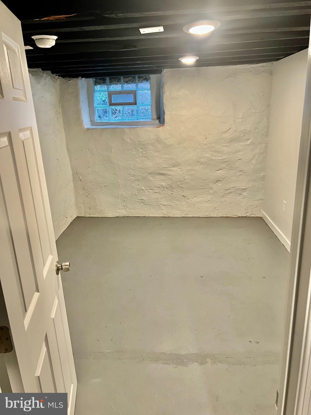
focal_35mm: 26
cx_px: 156
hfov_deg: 53.1
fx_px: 311
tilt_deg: -17.1
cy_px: 208
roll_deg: +3.1
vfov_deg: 67.3
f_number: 1.5
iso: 125
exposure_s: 1/60
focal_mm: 5.7
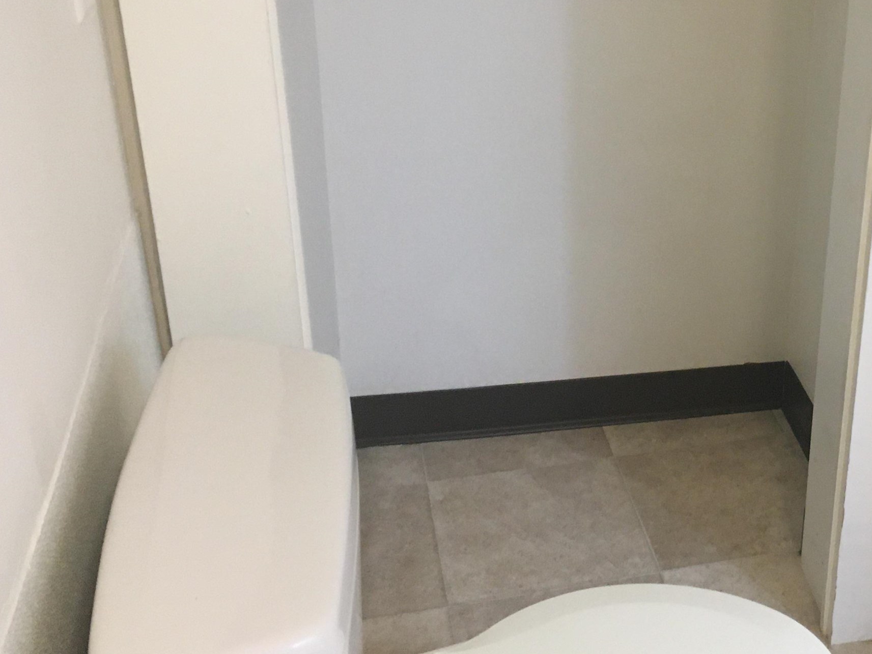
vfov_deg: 28.0
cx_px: 741
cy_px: 263
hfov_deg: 35.2
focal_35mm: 52
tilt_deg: -23.9
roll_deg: -3.2
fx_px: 1310
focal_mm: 4.15
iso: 125
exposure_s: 1/30
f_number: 2.2
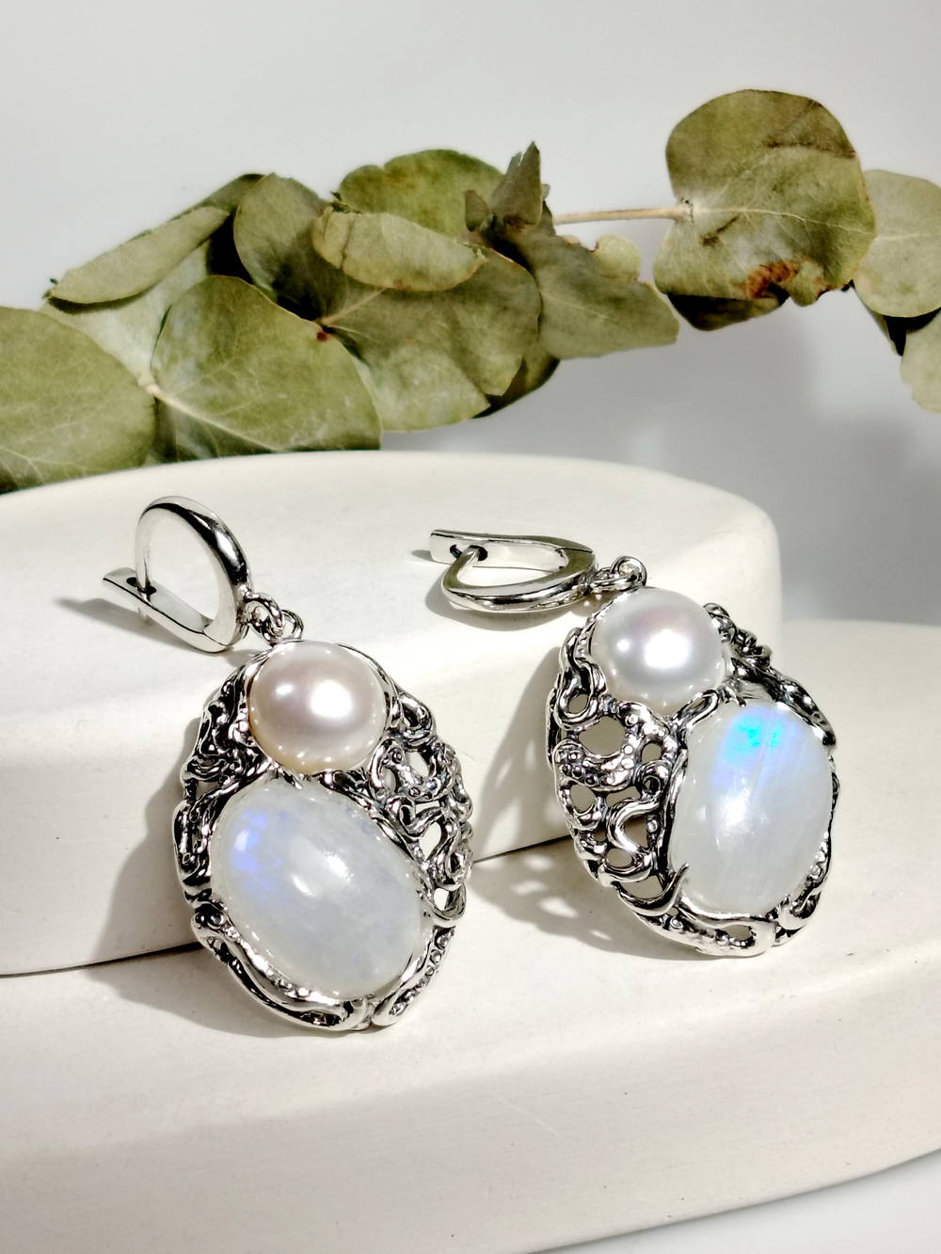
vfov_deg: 27.0
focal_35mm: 72
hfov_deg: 20.4
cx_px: 470
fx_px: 2609
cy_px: 627
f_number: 1.75
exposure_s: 1/271
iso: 100
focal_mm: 5.25
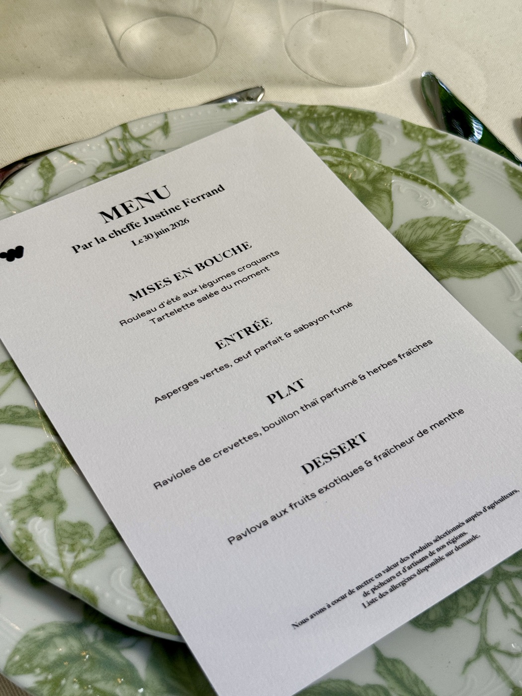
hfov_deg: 30.3
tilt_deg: -52.1
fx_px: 965
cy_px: 348
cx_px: 261
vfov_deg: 39.7
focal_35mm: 48
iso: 80
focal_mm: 6.76
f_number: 1.78
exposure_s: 1/50
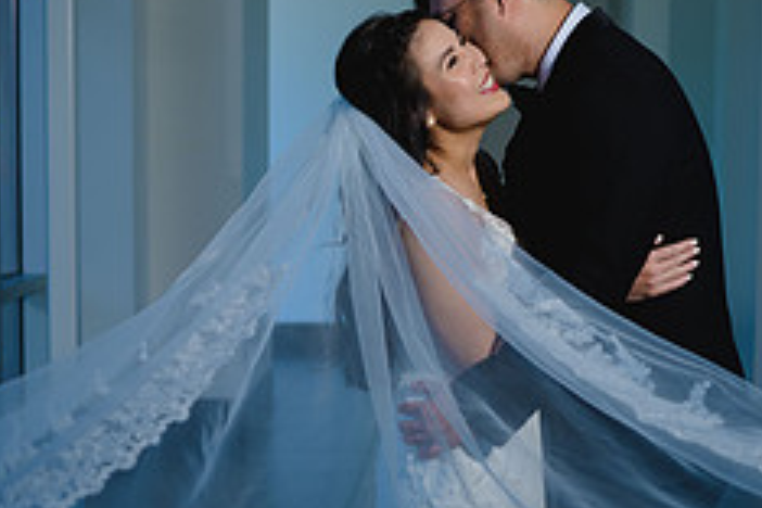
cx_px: 482
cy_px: 293
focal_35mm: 87
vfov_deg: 15.7
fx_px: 1841
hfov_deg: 23.3
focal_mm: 35
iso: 50
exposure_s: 1/200
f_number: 2.8
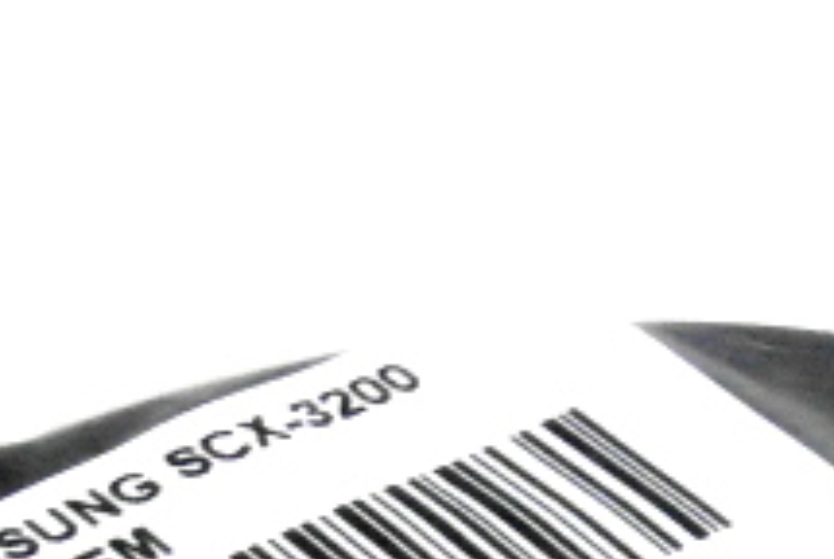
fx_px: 6078
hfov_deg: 7.8
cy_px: 784
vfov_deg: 5.2
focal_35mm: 262
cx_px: 50
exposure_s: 1/45
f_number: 3.8
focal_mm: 8.7
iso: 480
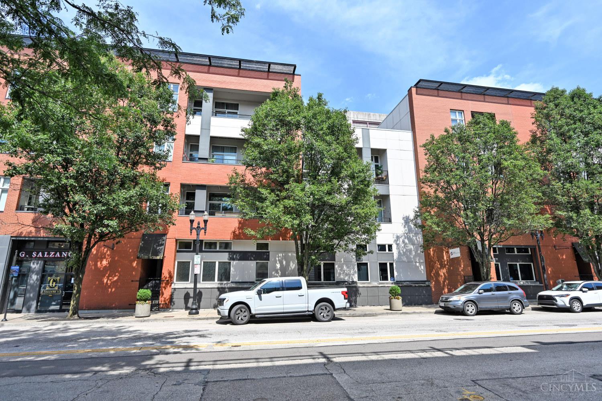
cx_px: 301
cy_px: 200
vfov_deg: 64.6
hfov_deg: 86.9
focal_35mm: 19
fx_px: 318
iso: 100
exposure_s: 1/320
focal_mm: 19
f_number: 6.3
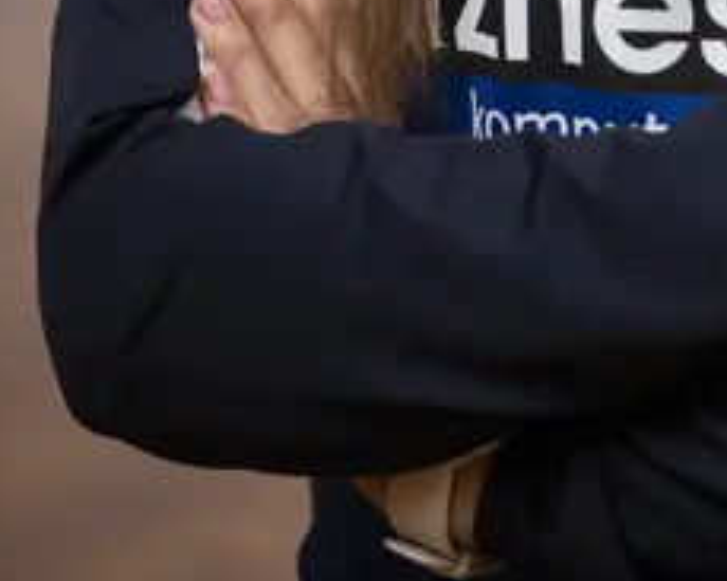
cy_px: -537
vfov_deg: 4.7
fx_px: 6947
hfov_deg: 6.0
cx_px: 759
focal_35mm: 323
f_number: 3.5
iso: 80
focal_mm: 105
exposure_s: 1/60
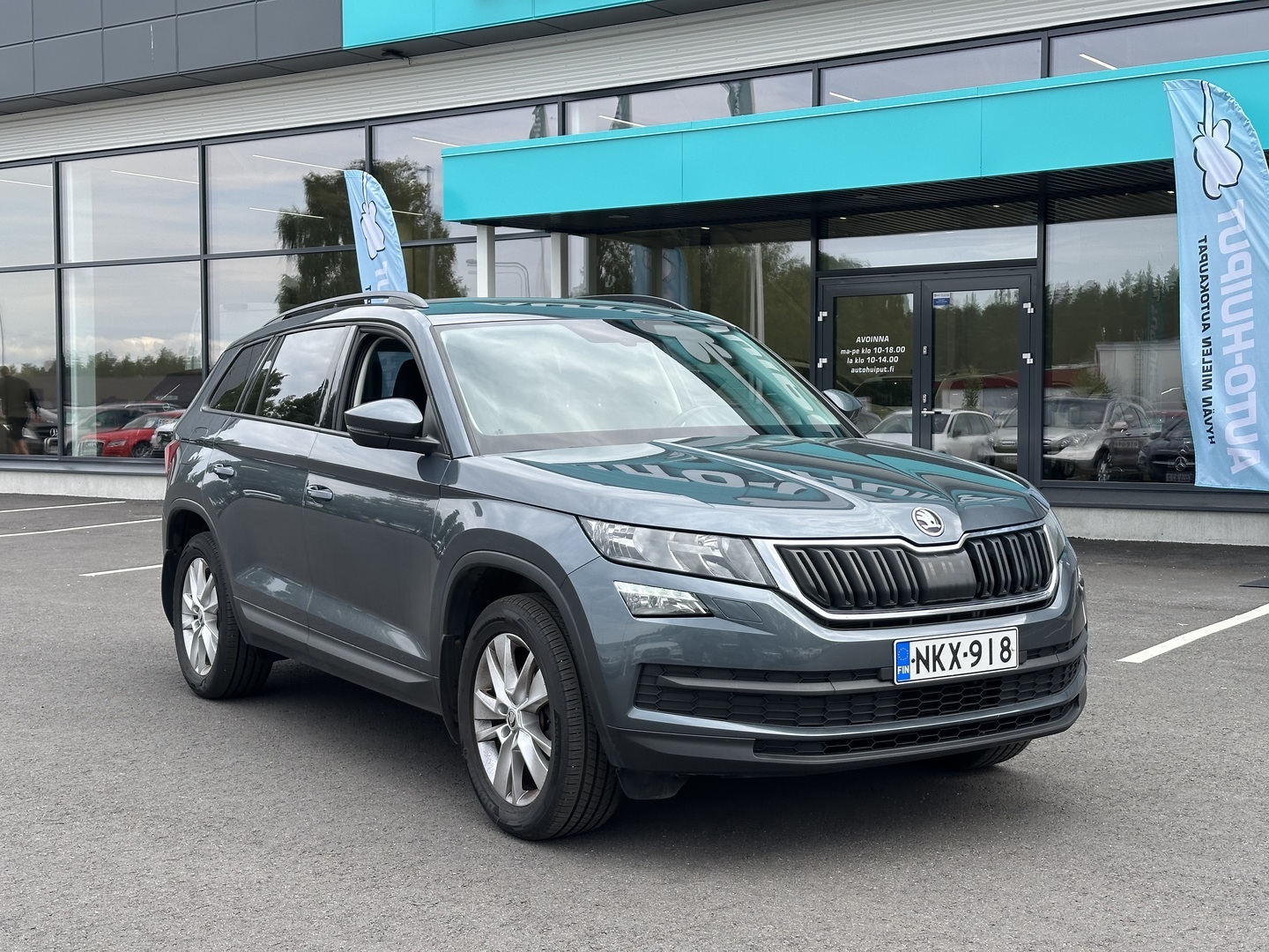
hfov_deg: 39.7
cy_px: 476
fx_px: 1760
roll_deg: +0.1
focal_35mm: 48
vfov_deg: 30.3
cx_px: 634
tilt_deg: -1.6
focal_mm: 6.86
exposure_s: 1/803
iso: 64
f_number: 1.78
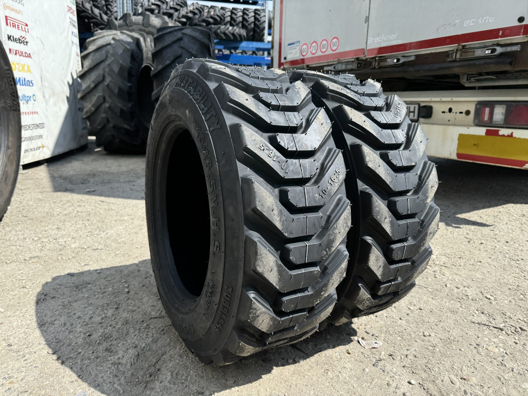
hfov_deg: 71.6
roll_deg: -1.4
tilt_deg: -11.7
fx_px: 366
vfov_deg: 56.8
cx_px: 264
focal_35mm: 24
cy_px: 198
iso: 80
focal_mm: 6.76
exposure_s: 1/2331
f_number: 1.78
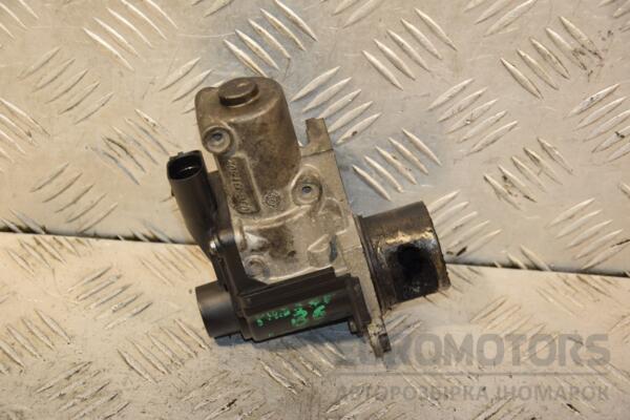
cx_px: 315
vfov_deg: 14.7
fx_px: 1627
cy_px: 210
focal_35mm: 93
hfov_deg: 21.9
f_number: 5.3
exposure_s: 1/200
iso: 800
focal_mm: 62
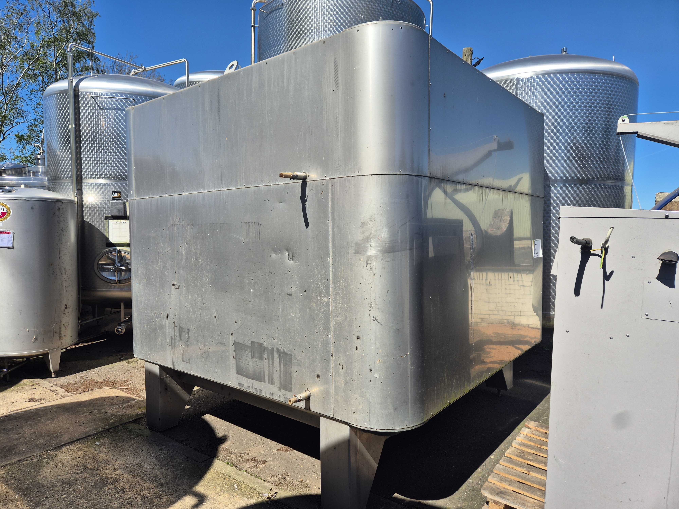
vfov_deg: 58.9
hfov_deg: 73.9
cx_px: 340
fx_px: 451
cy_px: 254
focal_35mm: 23
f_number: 1.8
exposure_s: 1/1628
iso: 25
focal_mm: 5.4
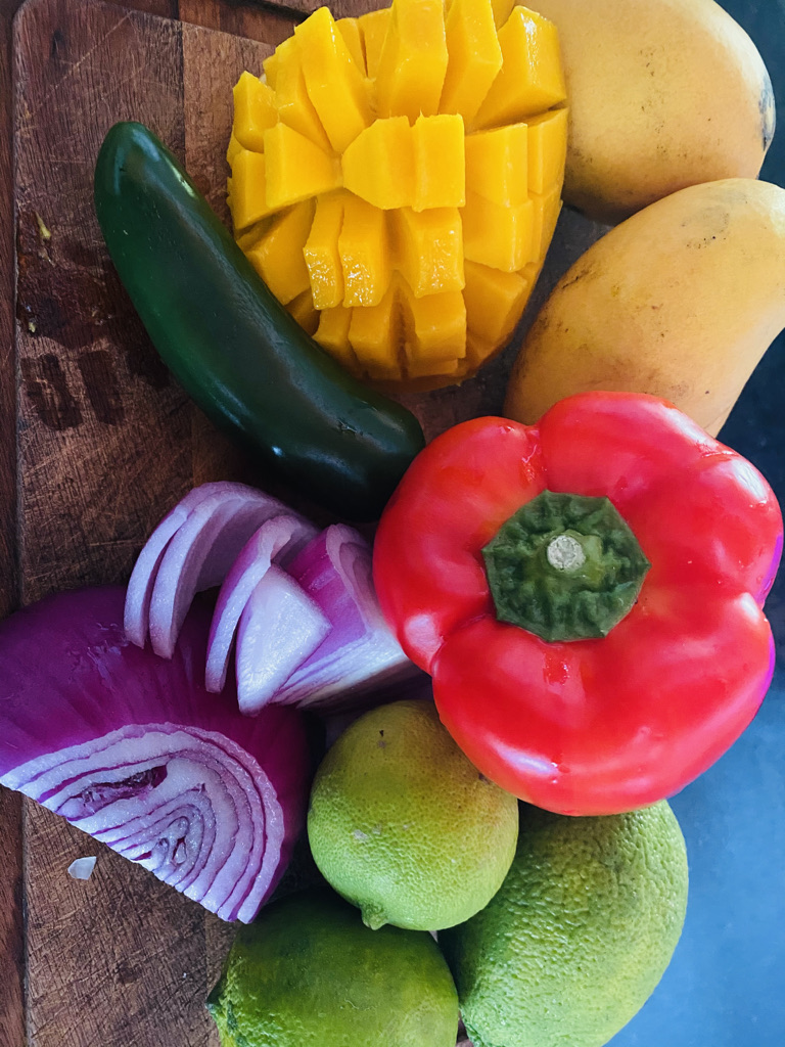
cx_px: 392
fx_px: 786
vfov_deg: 67.3
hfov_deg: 53.1
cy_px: 524
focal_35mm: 26
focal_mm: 4.25
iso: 800
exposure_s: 1/30
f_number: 1.8
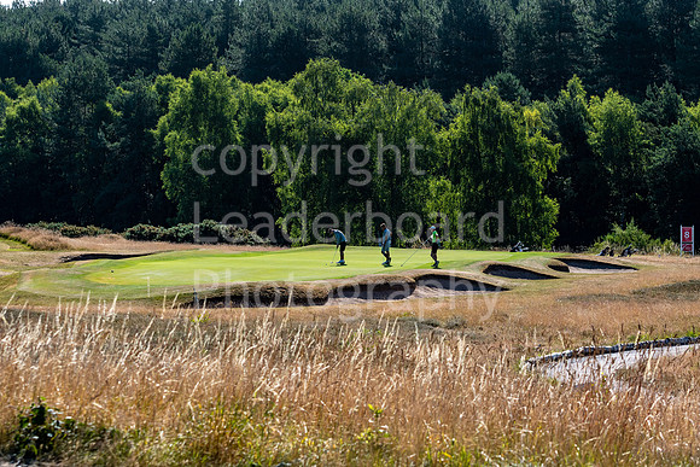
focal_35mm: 115
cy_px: 253
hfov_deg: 17.8
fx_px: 2235
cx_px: 333
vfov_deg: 11.9
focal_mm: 70
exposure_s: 1/1600
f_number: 5.6
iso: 250
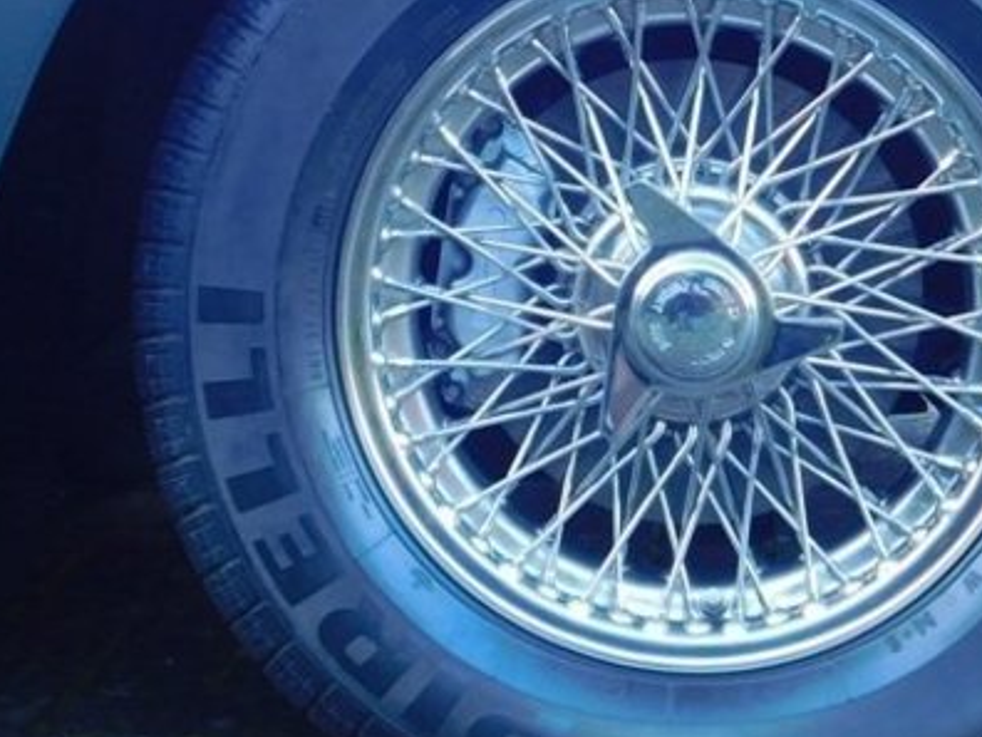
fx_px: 2582
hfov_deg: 21.5
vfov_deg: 15.8
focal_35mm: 91
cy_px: -77
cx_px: 560
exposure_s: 1/40
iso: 125
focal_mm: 5.3
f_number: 3.2
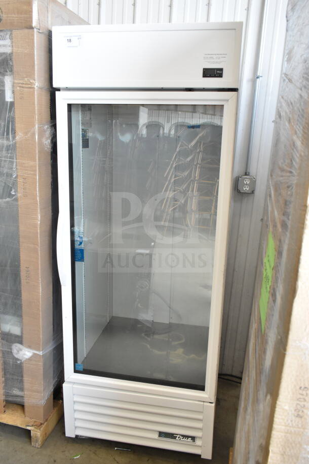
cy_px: 232
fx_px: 386
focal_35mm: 30
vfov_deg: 61.9
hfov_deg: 43.6
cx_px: 154
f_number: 5.6
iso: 1600
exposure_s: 1/125
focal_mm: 20
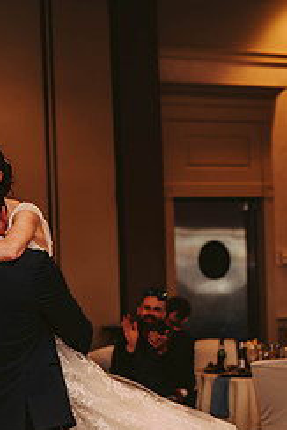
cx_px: 60
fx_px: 1540
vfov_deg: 15.8
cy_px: 326
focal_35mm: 129
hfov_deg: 10.6
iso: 800
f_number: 2.8
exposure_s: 1/60
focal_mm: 70
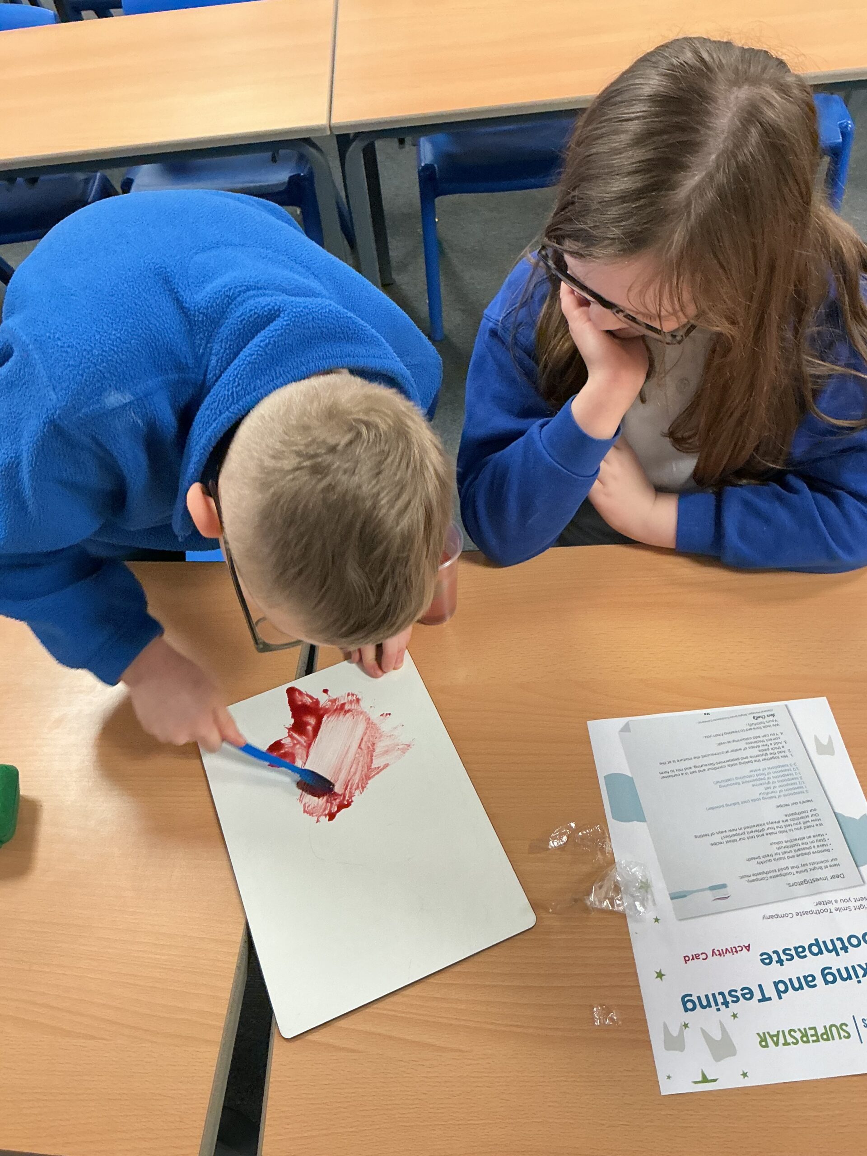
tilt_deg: -50.8
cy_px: 578
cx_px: 434
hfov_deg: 48.2
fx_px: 968
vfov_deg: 61.7
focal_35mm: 29
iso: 160
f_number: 1.8
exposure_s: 1/60
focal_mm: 3
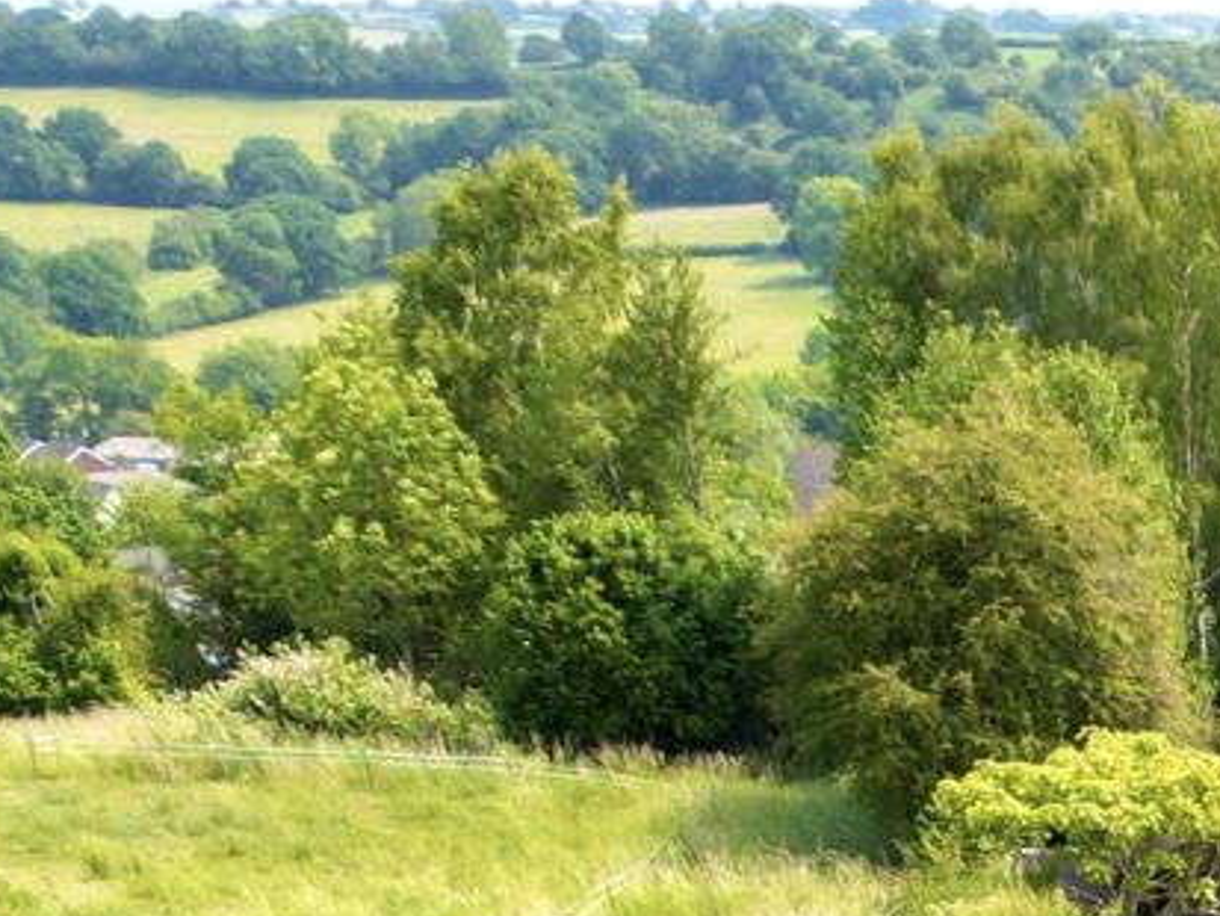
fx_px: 4195
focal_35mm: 119
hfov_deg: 14.6
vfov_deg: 10.9
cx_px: 2183
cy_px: 2065
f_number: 1.7
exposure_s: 1/1500
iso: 200
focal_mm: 6.72
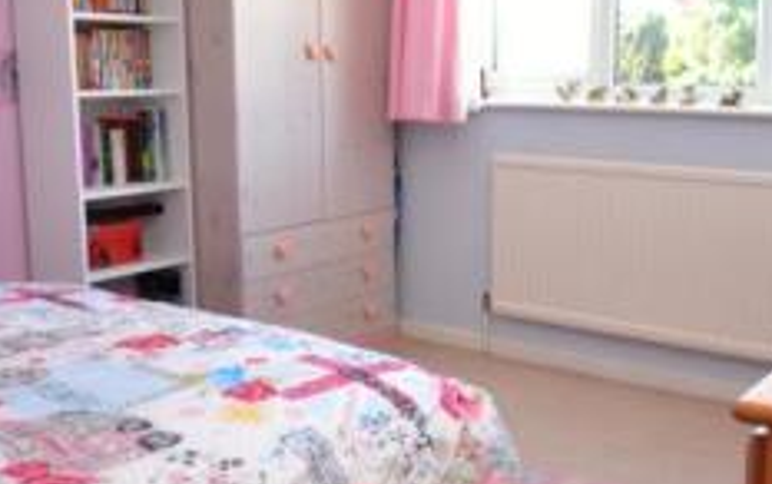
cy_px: 201
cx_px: 495
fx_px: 905
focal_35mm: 43
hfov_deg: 45.7
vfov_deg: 29.9
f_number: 4
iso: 400
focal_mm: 10
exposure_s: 1/60
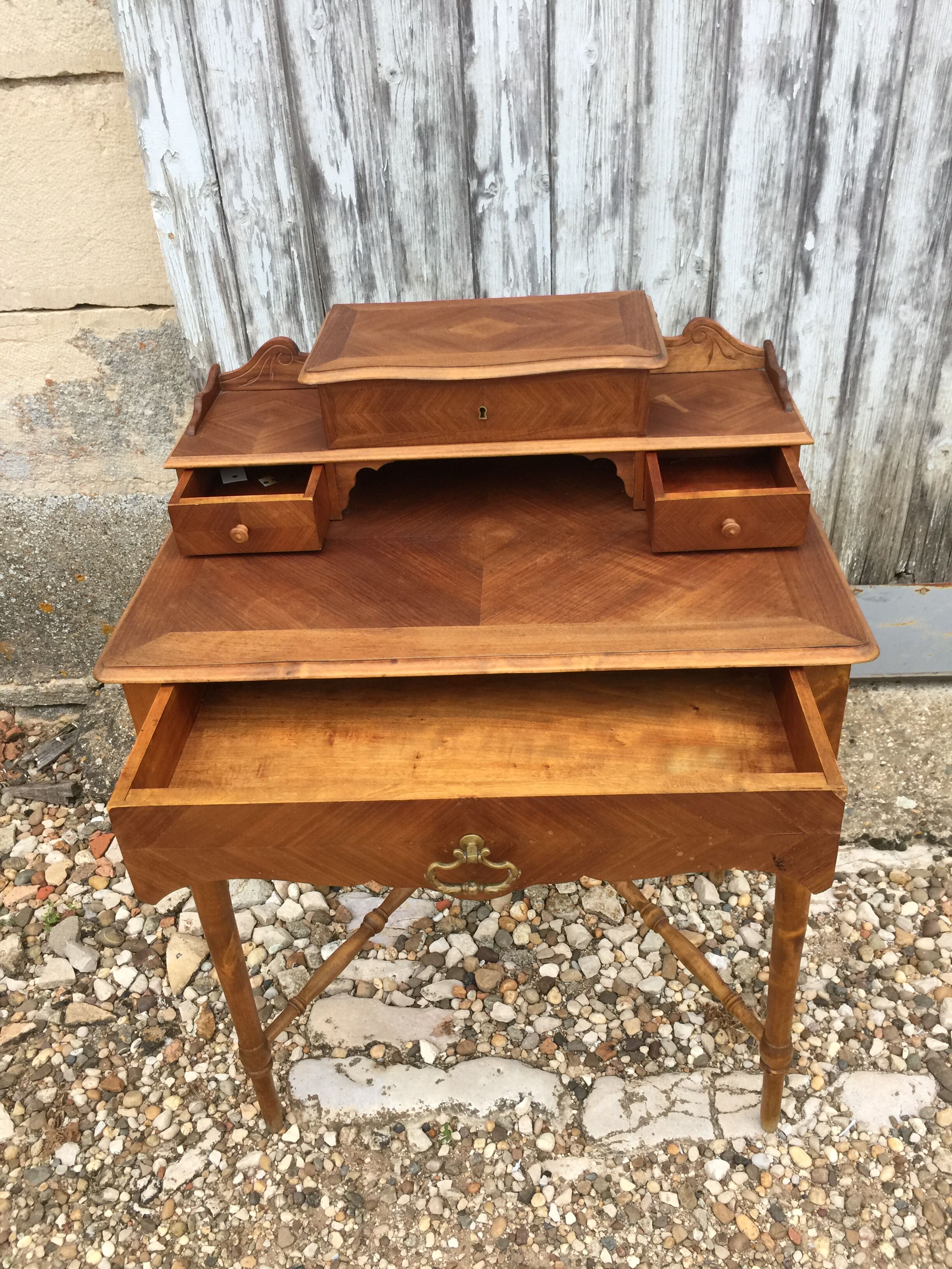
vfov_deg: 61.7
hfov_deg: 48.2
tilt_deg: -35.2
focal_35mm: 29
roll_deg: +3.3
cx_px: 476
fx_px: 1063
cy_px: 634
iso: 32
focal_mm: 4.15
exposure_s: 1/33
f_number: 2.2
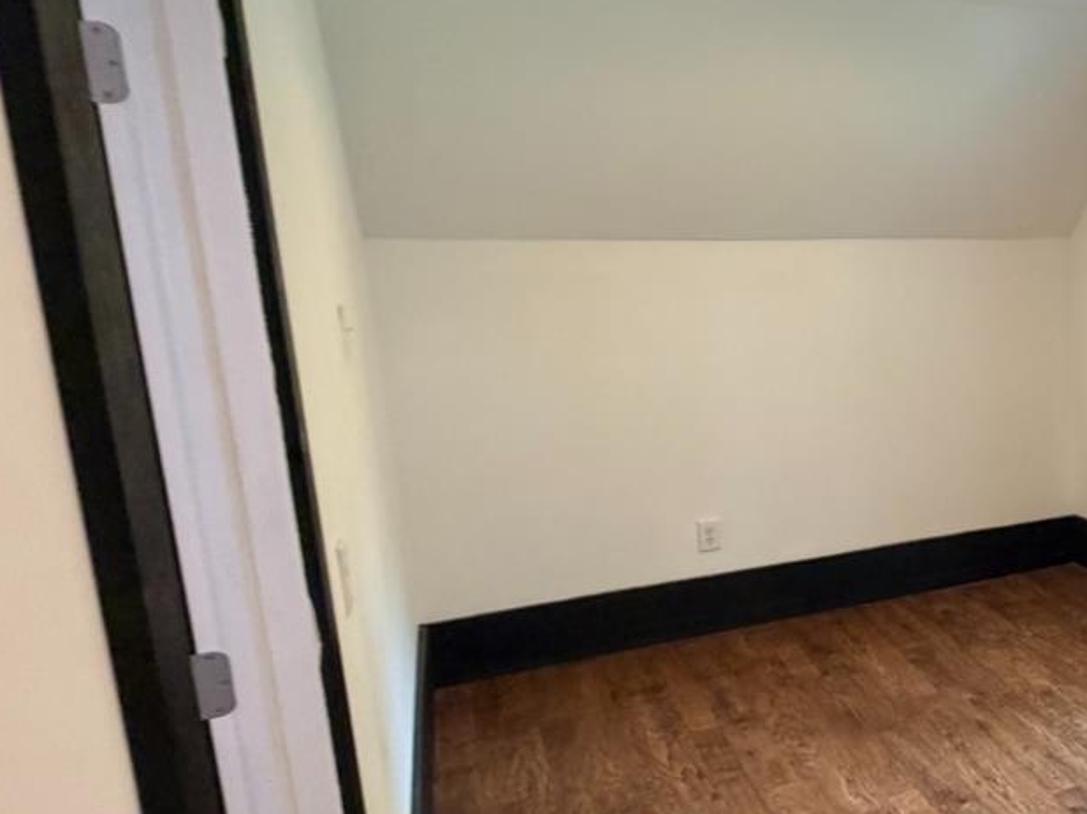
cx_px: 1156
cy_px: 416
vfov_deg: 41.8
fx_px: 1067
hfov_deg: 43.6
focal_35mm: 34
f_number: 2.2
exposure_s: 1/60
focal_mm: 2.22
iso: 200
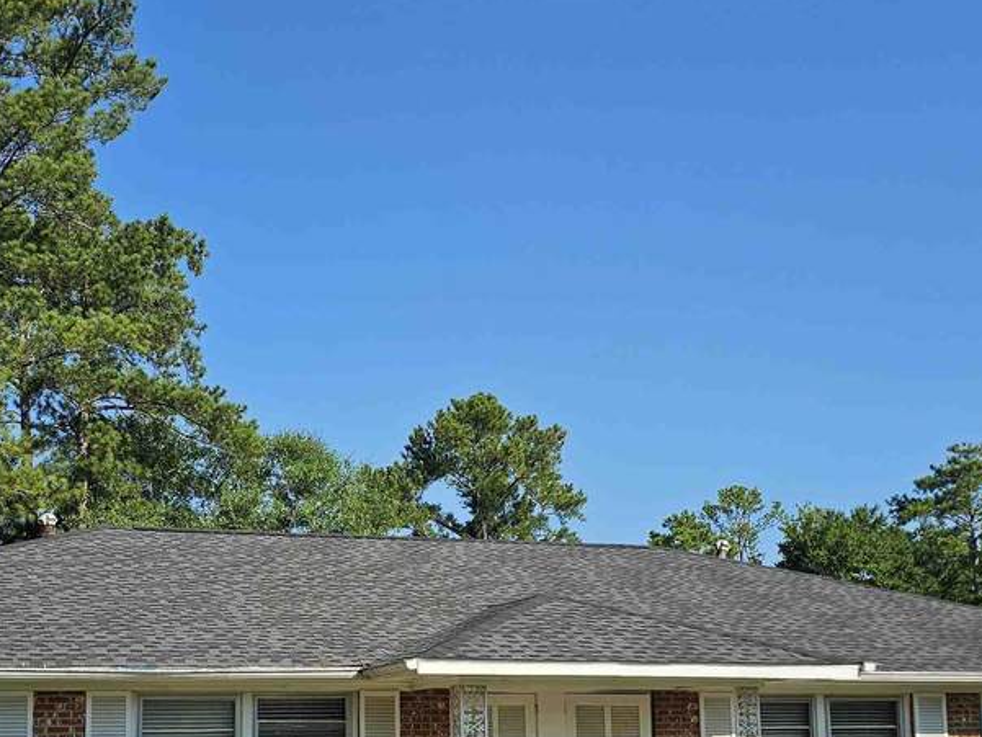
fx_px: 1390
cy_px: 619
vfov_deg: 28.8
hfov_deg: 38.7
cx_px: 377
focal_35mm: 49
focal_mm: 6.3
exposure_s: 1/857
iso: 10
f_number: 1.7
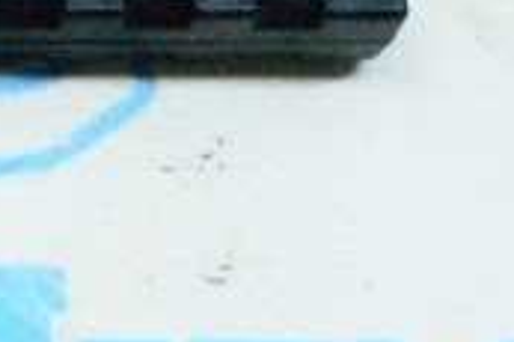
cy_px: 1
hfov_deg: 8.7
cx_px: -784
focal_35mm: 213
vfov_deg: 6.4
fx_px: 3038
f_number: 25
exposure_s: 1/50
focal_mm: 24
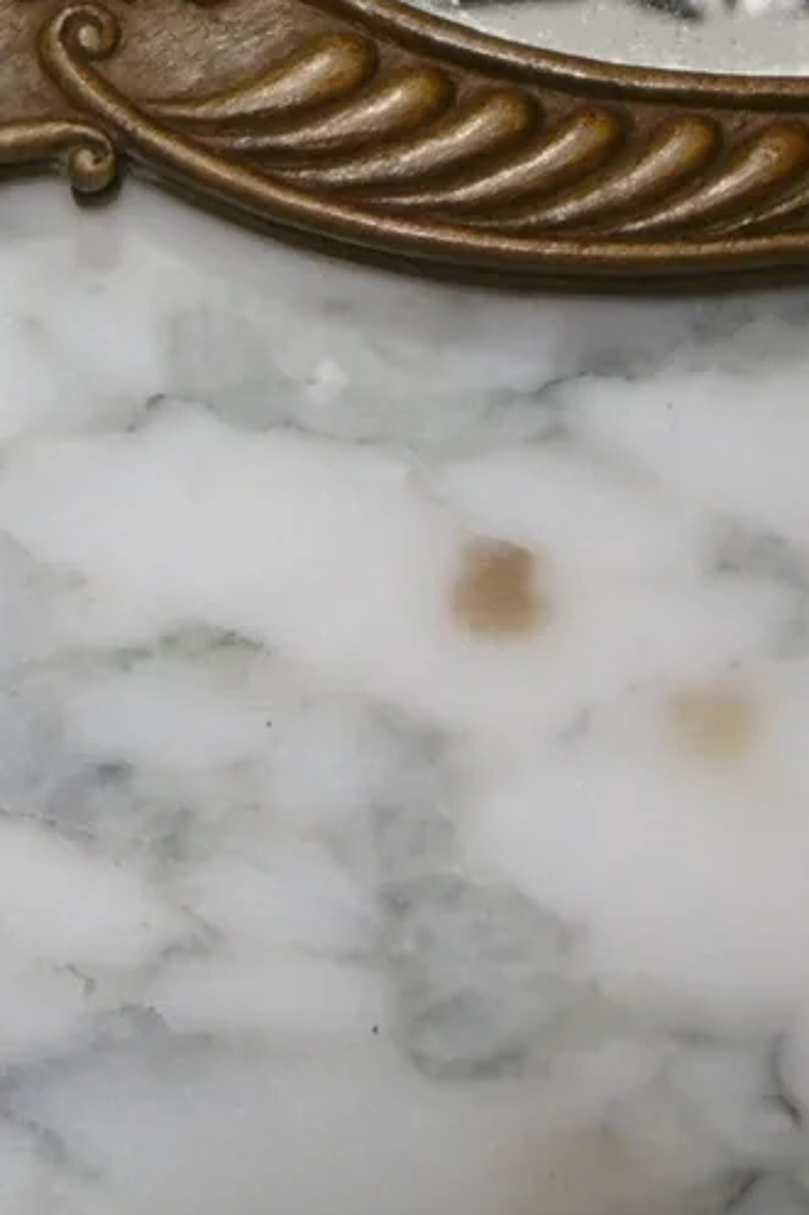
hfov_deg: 9.5
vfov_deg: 13.9
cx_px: 20
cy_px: -186
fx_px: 4857
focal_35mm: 144
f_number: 3.8
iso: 100
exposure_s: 1/20
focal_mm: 7.7
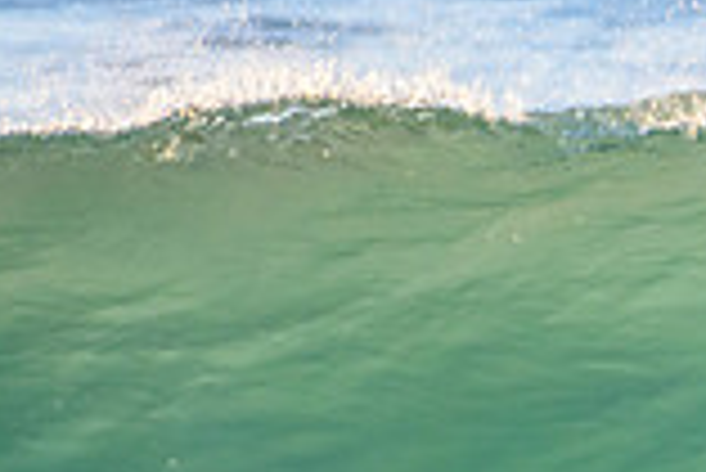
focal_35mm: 2762
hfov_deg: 0.7
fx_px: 54215
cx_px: 1066
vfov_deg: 0.5
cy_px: 681
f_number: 5.6
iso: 1100
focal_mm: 500
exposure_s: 1/1600
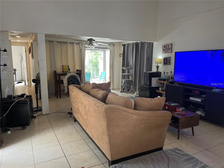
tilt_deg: -8.3
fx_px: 168
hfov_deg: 67.3
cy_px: 84
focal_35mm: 26
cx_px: 112
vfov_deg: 53.1
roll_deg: +0.3
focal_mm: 5.1
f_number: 1.6
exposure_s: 1/60
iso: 125
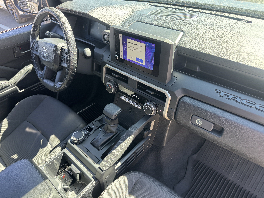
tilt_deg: -40.0
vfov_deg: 56.8
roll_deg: +3.0
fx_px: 183
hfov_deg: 71.6
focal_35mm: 24
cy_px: 99
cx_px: 132
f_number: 1.78
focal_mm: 6.76
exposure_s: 1/121
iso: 125
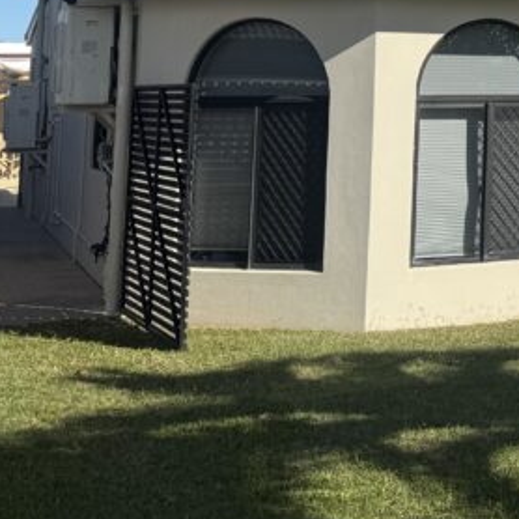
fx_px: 1323
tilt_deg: +7.4
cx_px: 786
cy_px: -58
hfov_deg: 19.3
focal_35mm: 78
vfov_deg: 21.1
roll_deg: -0.3
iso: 80
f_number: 1.78
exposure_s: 1/4049
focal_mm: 6.76
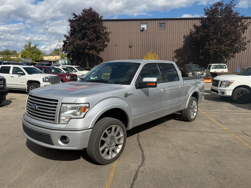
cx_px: 122
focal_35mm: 25
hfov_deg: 69.4
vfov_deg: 54.9
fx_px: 181
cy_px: 94
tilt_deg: -9.4
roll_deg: +0.4
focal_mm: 6.76
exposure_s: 1/6711
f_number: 1.78
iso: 80
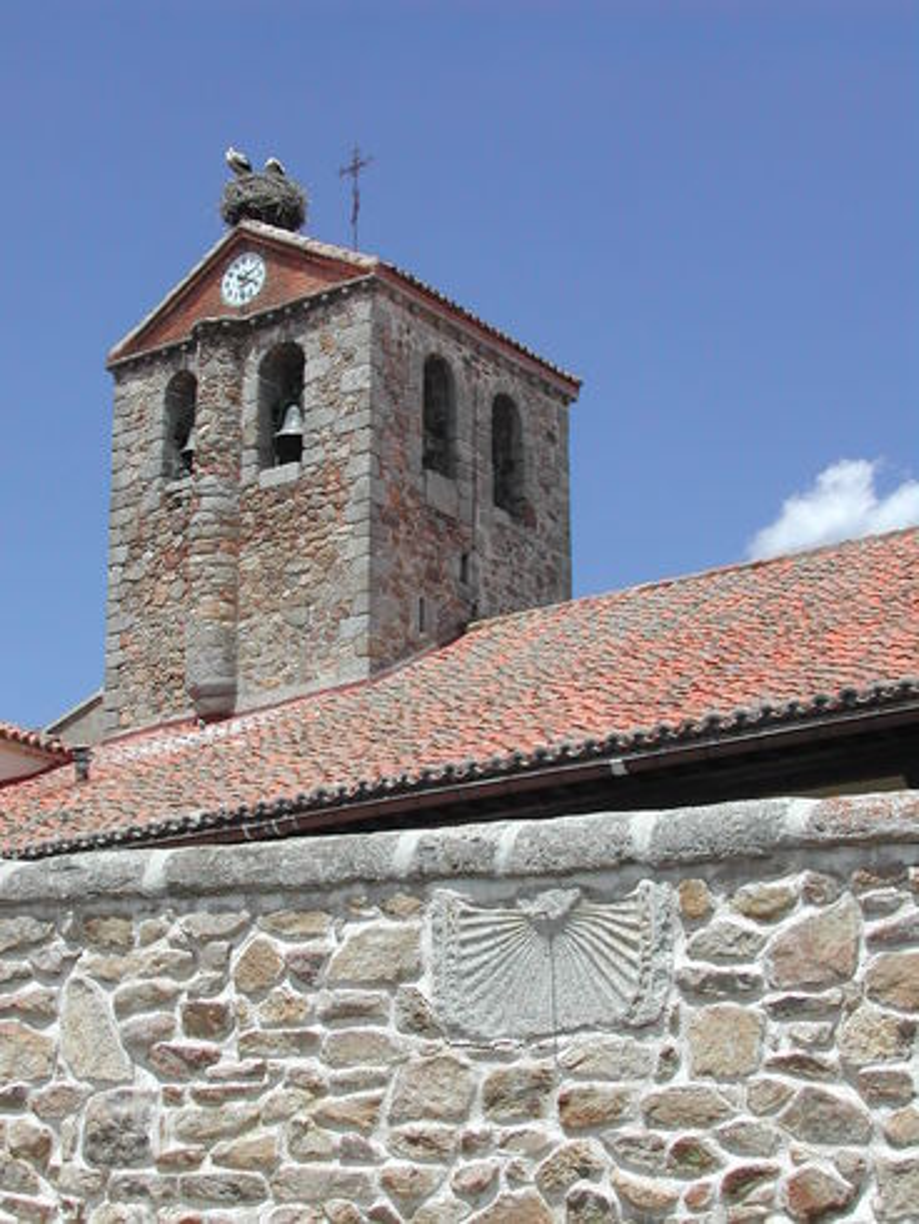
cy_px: 612
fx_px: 2193
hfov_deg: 23.7
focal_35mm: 62
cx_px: 460
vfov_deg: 31.2
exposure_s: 1/170
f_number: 9.6
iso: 100
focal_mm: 13.2
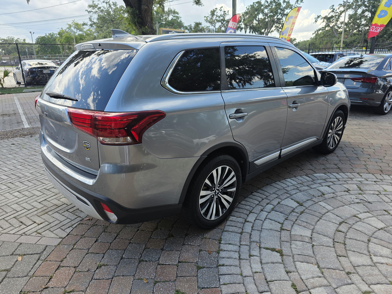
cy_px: 147
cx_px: 196
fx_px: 260
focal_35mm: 23
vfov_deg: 58.9
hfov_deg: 73.9
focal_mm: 6.3
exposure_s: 1/1533
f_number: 1.7
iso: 80
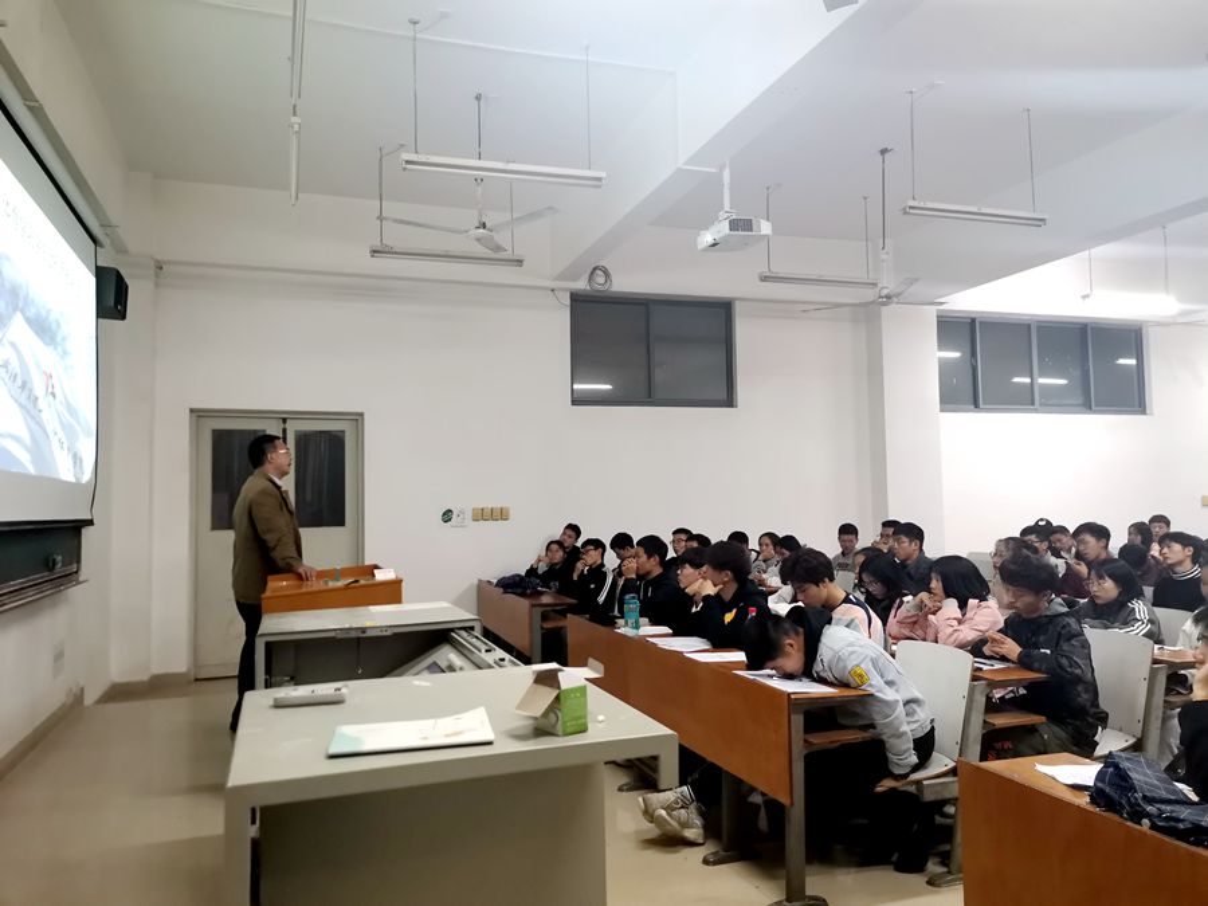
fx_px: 907
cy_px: 453
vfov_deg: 53.1
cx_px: 604
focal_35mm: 26
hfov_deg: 67.3
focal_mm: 4.75
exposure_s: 1/50
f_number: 1.8
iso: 500
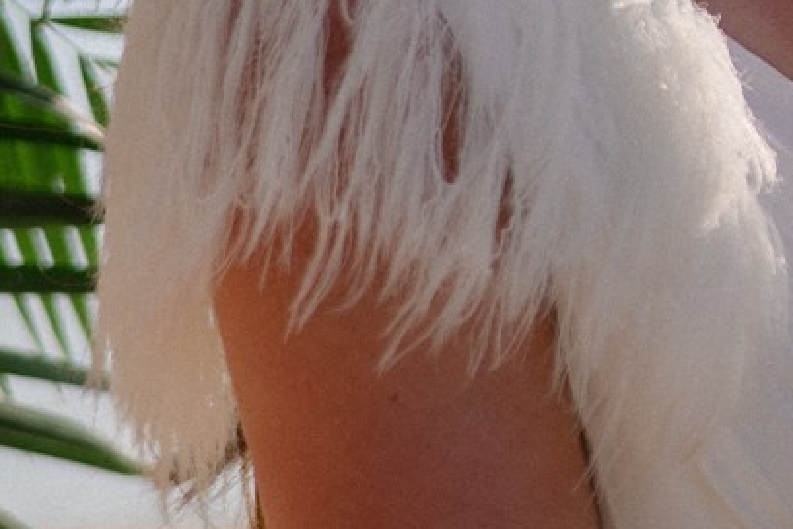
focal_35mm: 288
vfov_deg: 4.7
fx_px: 6344
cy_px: -370
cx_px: 1425
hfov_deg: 7.0
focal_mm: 50
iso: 200
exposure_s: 1/3200
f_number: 2.2
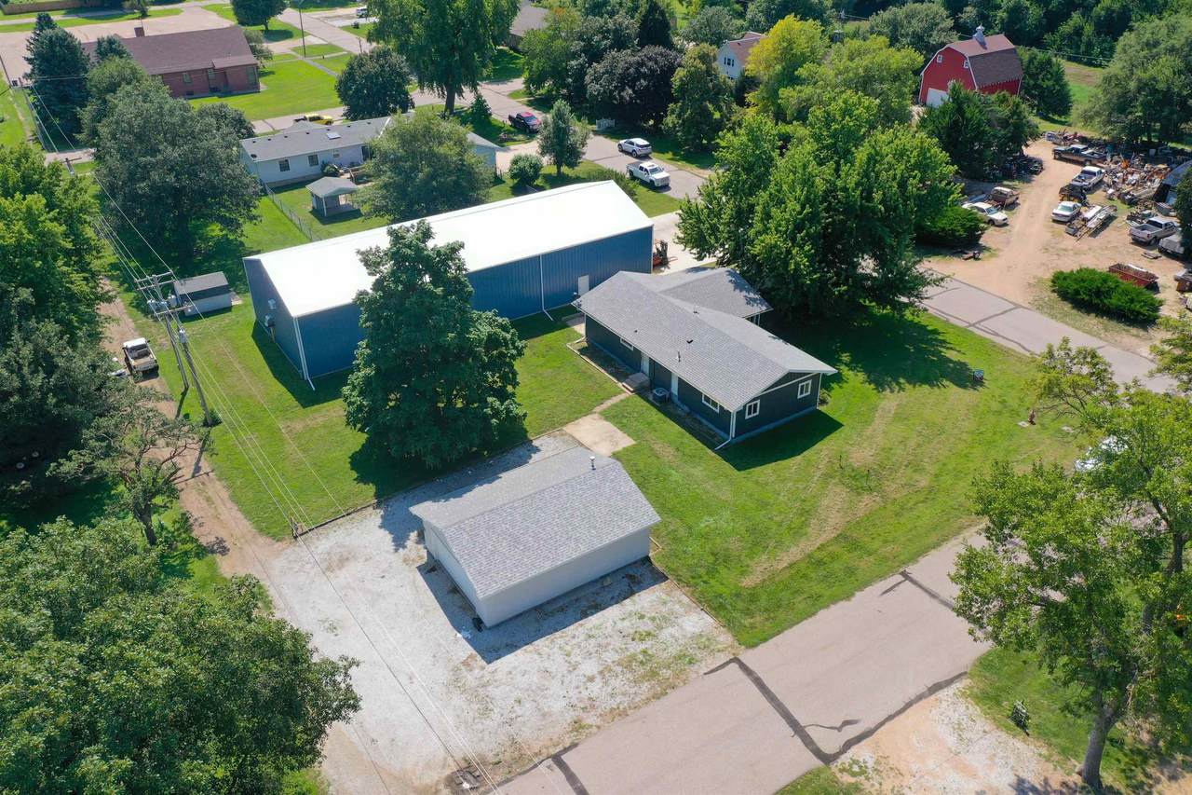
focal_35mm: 28
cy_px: 398
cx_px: 596
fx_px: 927
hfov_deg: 65.5
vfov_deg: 46.4
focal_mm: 10.26
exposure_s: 1/320
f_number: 5.6
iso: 100
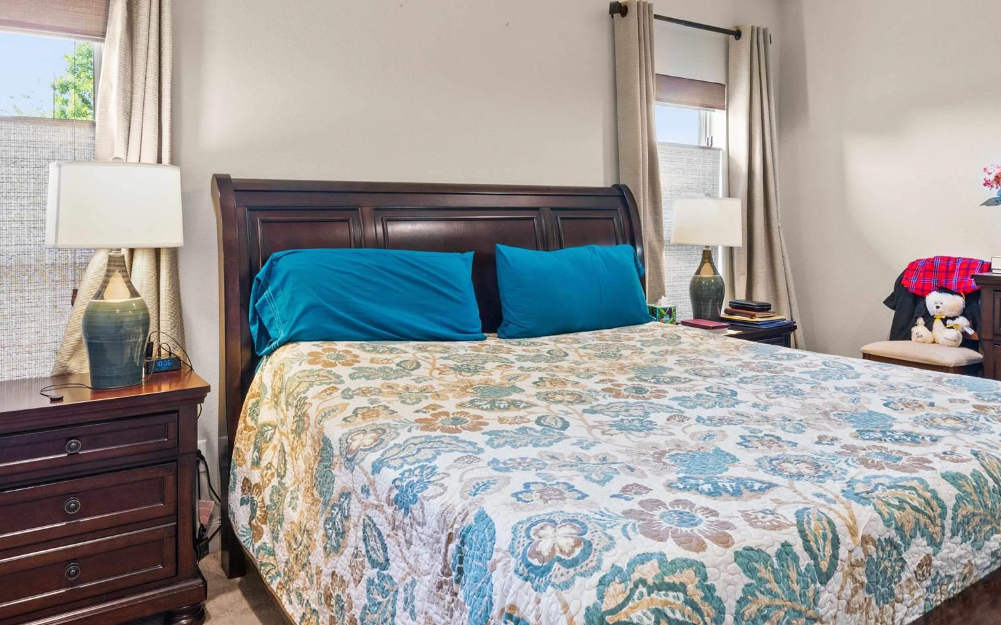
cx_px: 521
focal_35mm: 25
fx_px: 682
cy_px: 265
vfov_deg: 49.1
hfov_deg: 72.5
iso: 400
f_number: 9
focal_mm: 12
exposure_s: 1/1.67
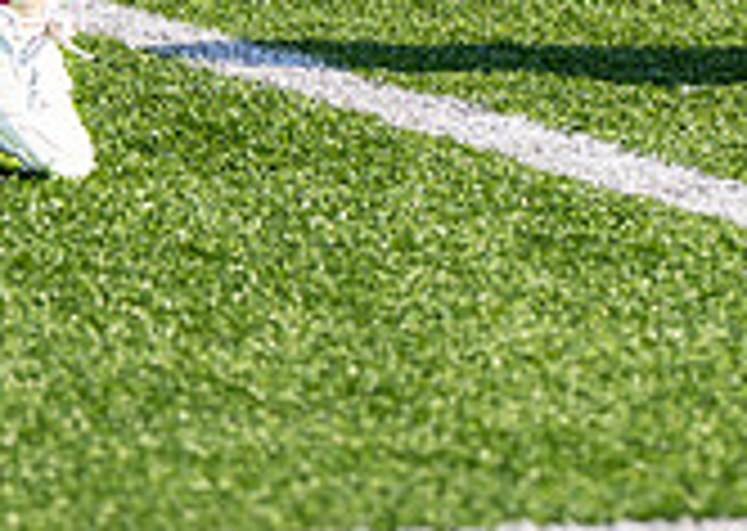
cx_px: 1384
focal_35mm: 569
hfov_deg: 3.5
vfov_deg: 2.5
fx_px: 12052
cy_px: -558
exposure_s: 1/2000
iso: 100
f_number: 2.8
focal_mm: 114
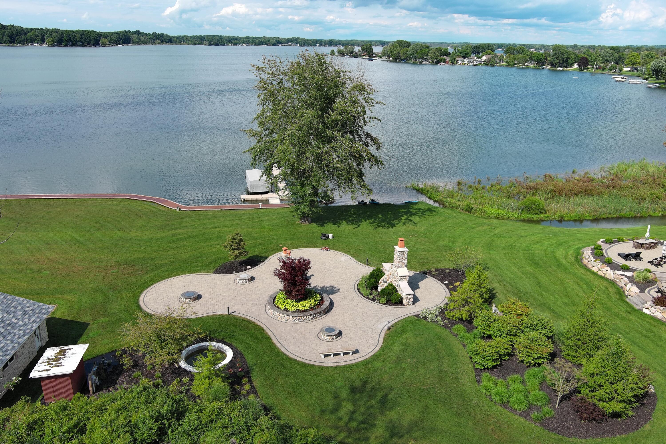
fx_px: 536
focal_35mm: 29
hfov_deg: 63.7
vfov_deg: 45.0
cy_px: 222
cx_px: 333
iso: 101
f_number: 2.8
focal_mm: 10.57
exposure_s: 1/1115
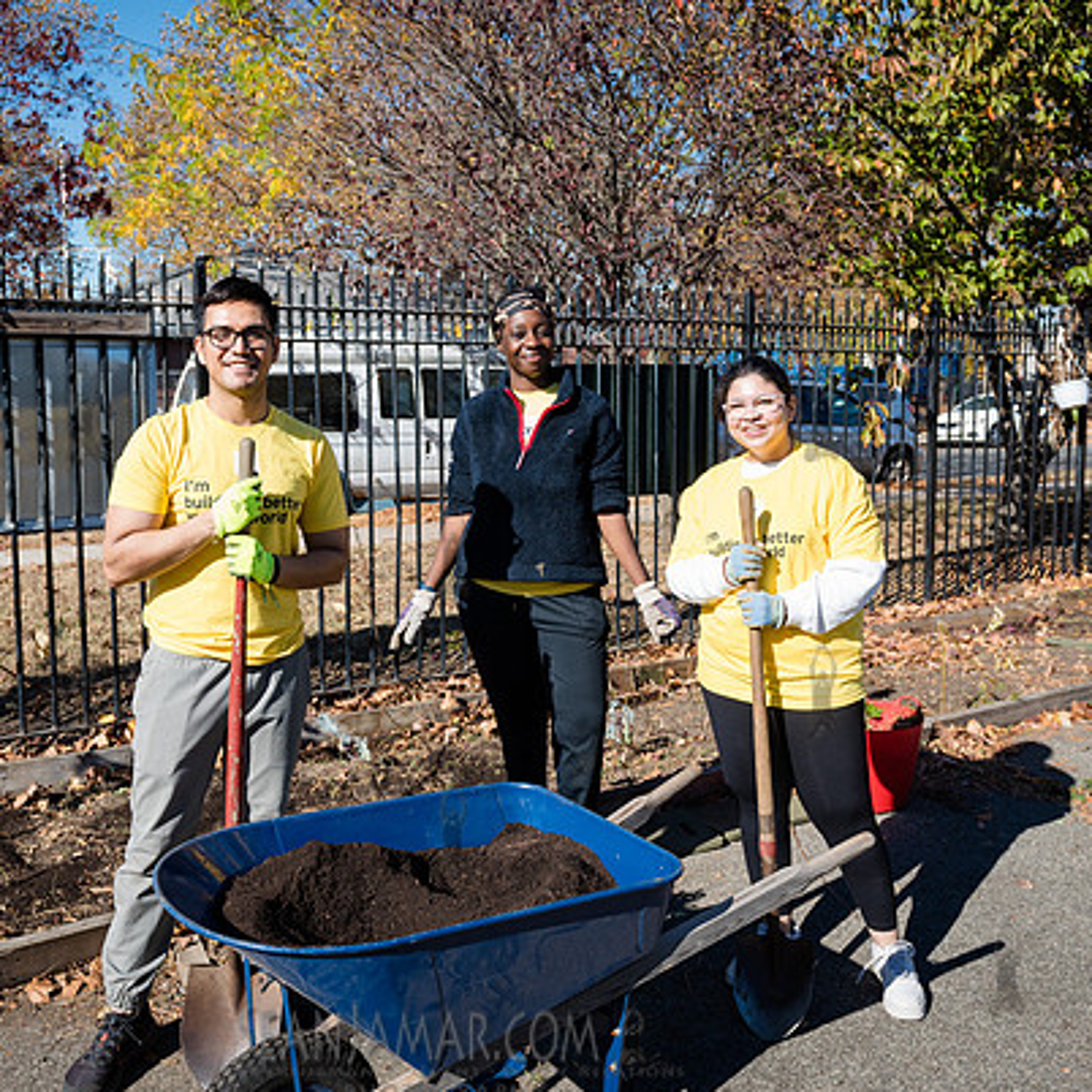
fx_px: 1285
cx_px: 526
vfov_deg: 46.0
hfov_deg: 46.0
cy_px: 510
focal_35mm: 36
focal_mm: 26
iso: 100
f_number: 5
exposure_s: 1/400
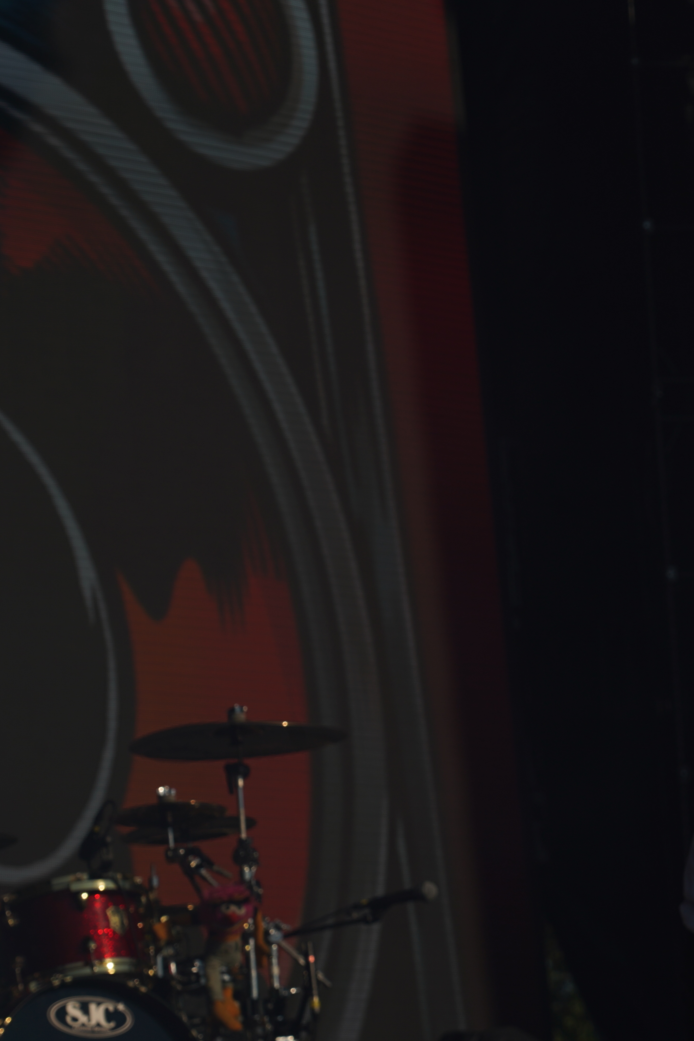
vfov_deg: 13.0
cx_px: 643
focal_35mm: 158
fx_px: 4568
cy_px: 520
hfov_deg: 8.7
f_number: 8
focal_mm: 105
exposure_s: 1/1250
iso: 100
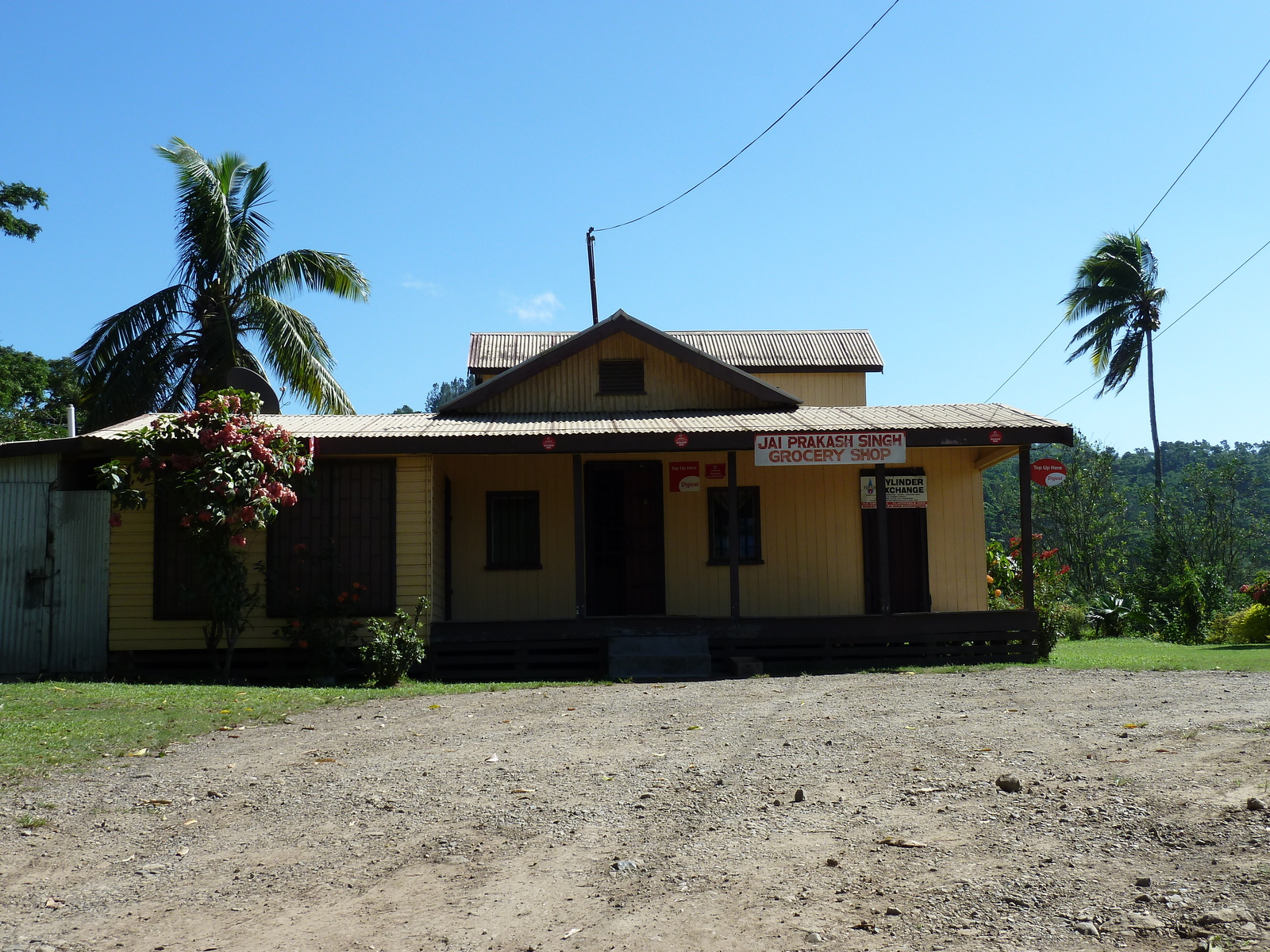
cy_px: 476
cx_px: 635
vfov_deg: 34.3
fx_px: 1541
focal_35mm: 42
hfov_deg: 44.8
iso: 80
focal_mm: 6.9
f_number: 4
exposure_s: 1/500
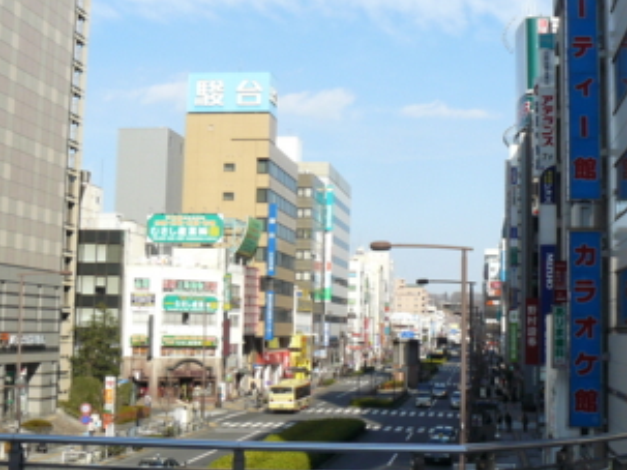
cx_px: 364
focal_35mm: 57
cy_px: 211
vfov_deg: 25.6
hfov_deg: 33.7
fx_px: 1032
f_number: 5.6
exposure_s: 1/320
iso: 100
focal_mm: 6
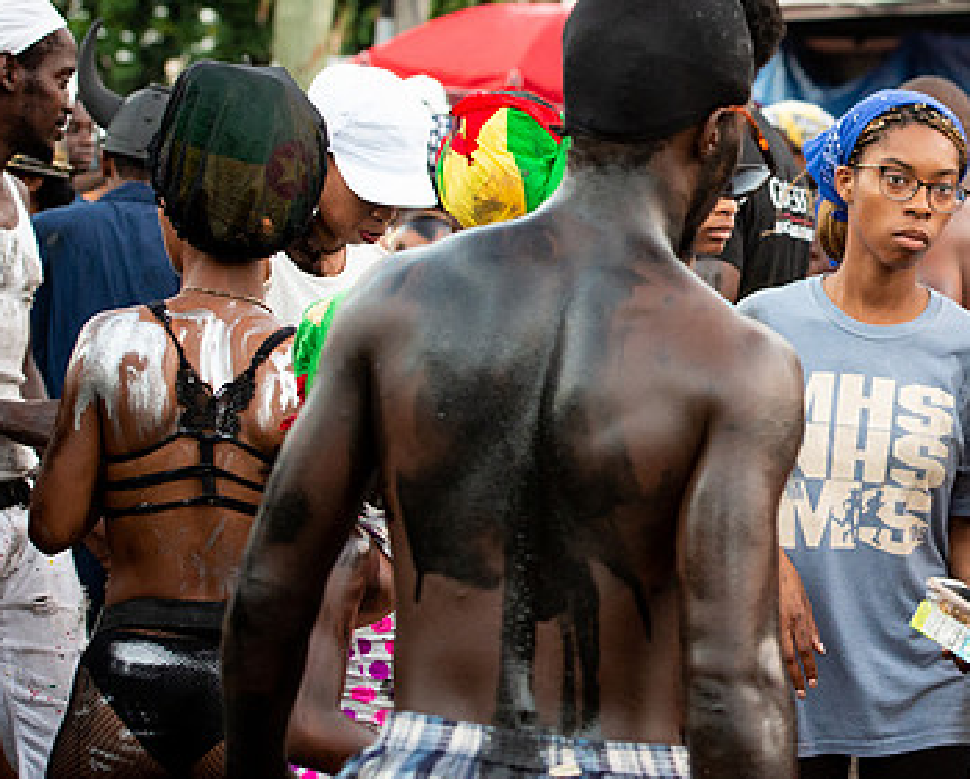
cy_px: 274
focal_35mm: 159
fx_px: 4571
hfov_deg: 12.0
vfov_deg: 9.7
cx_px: 1010
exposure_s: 1/160
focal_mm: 80
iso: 3600
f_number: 5
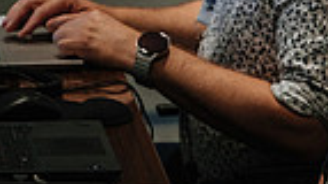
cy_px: 17
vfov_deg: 3.8
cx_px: 440
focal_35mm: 319
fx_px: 2771
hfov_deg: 6.7
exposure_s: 1/100
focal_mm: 50
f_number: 2.8
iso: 800
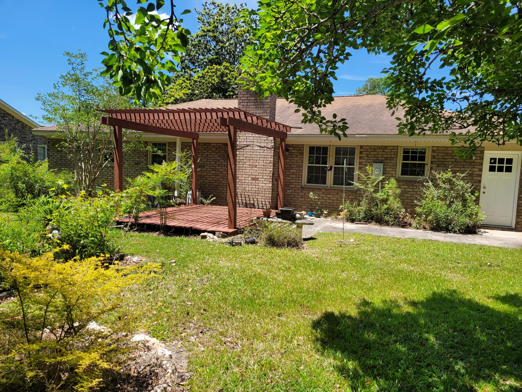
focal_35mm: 26
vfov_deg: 53.1
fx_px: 392
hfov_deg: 67.3
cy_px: 196
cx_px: 261
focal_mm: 5.4
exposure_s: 1/1310
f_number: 1.8
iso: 40
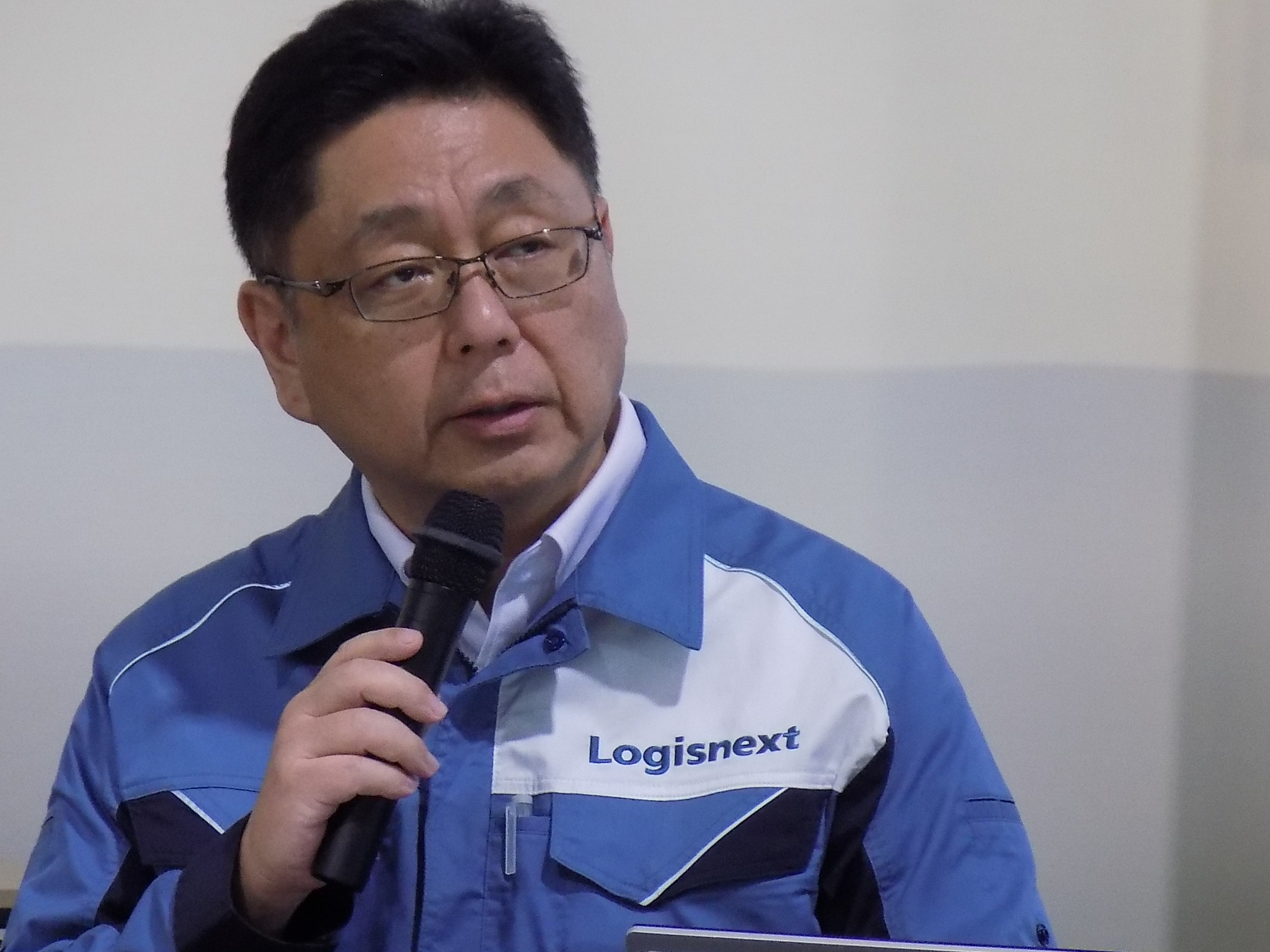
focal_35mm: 383
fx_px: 14051
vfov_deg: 3.9
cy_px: 509
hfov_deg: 5.2
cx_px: 517
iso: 400
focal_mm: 49.7
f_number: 5.8
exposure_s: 1/30
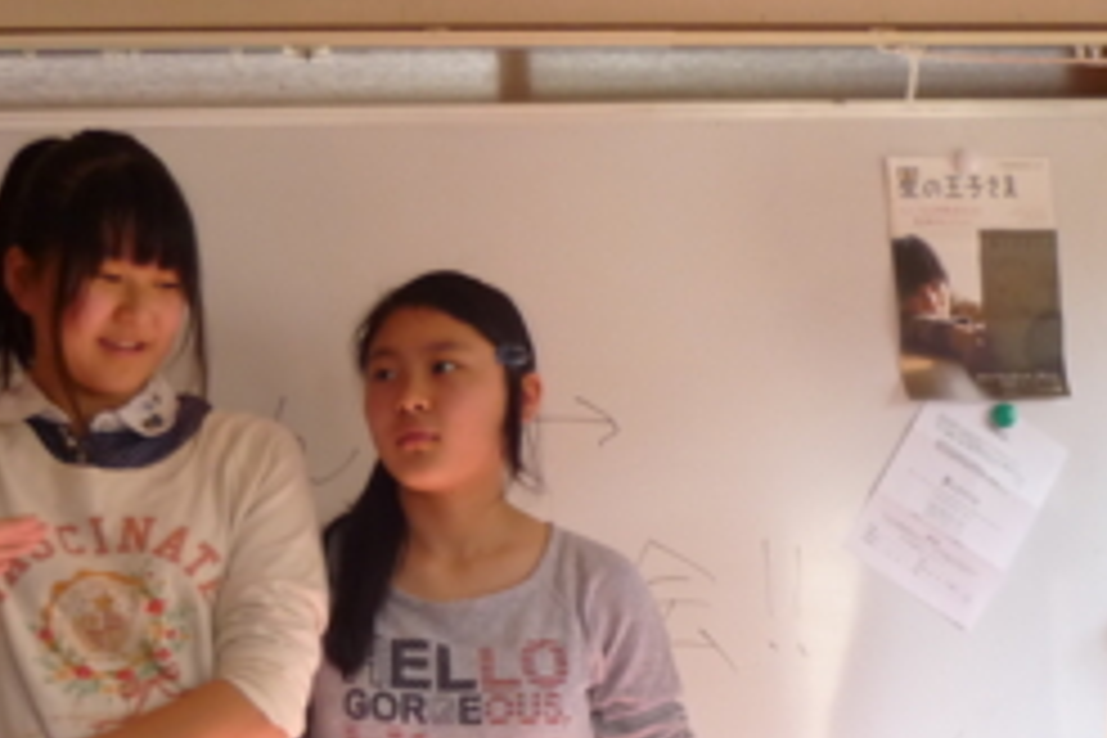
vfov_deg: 16.3
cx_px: 540
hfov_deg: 24.5
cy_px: 590
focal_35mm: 83
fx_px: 2552
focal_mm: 6.3
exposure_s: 1/80
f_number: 2.9
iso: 200
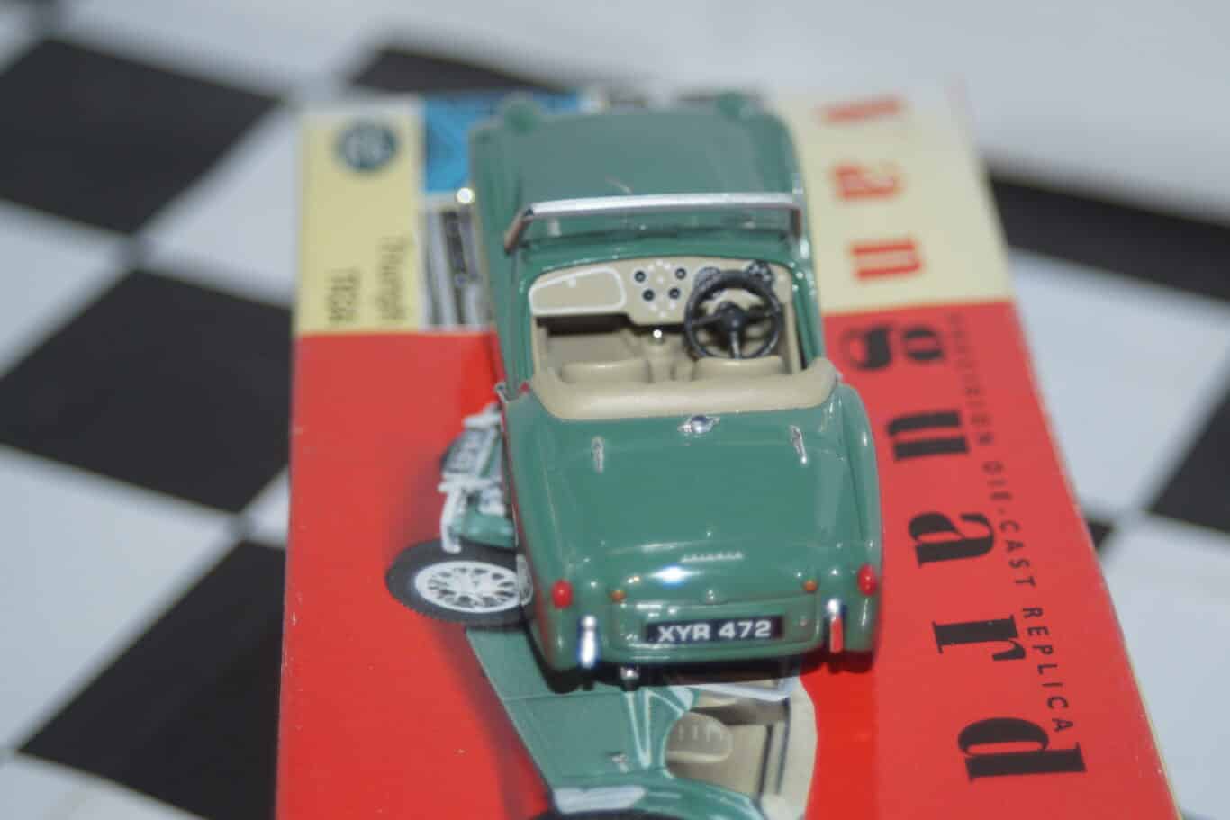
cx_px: 615
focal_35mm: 105
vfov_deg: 13.0
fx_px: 3588
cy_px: 410
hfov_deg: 19.5
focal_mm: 70
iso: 250
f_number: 5.6
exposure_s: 1/160
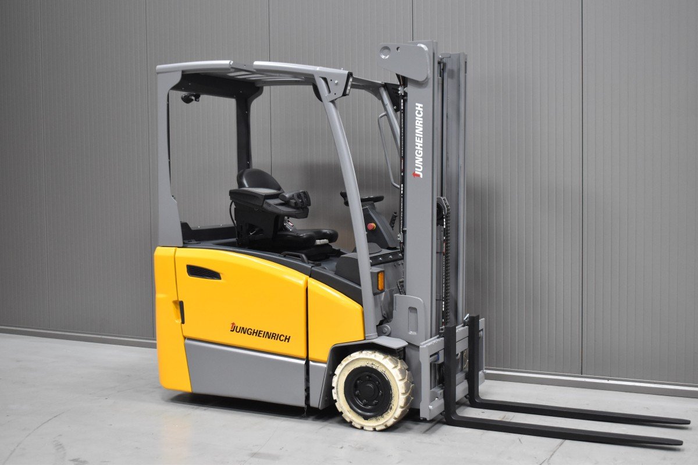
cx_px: 349
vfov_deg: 29.9
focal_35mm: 45
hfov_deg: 43.6
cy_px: 232
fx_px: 872
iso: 1600
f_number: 4.2
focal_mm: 30
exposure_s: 1/60
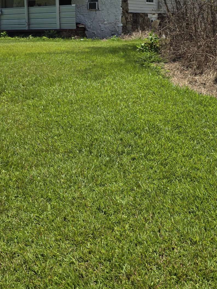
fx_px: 418
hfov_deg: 29.0
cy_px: 61
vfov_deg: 37.0
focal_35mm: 50
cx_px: 136
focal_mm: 6.3
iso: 80
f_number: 1.7
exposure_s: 1/7626
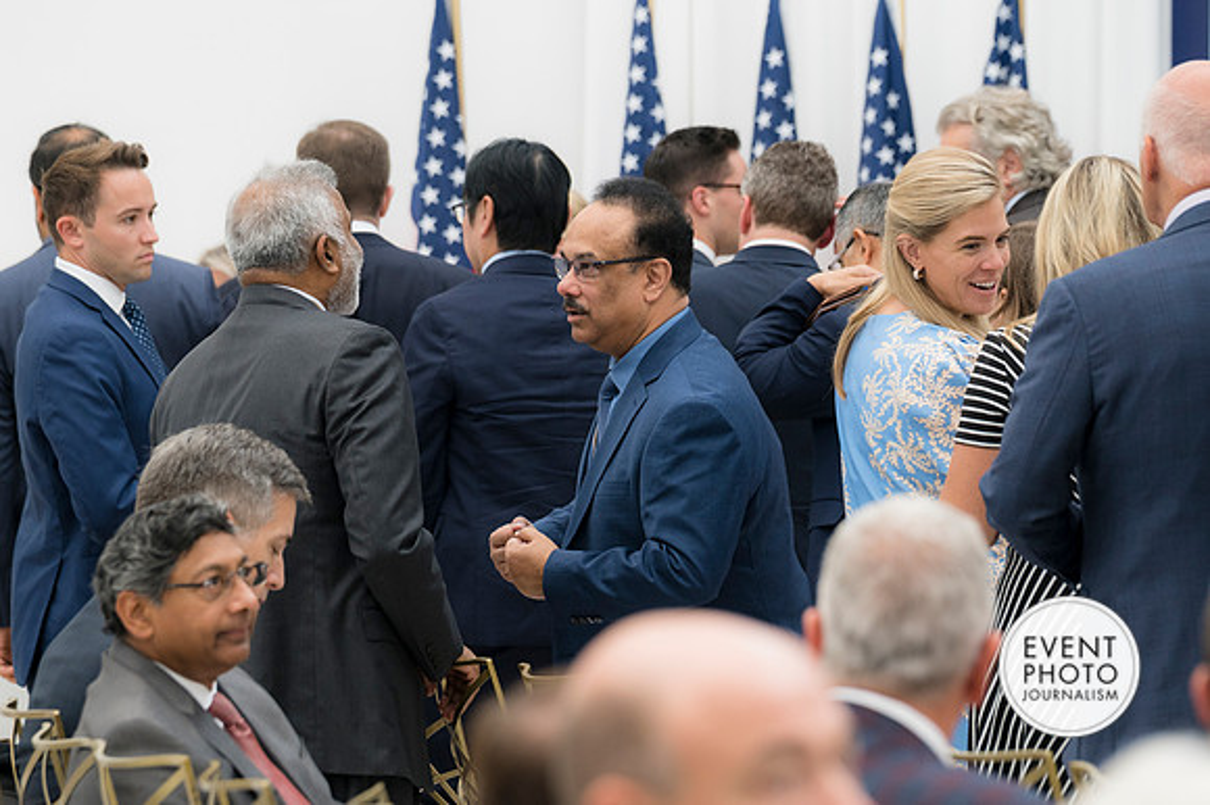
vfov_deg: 6.1
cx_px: 605
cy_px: 402
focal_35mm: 225
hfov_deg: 9.2
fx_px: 7558
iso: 400
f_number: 4
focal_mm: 150
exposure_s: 1/160
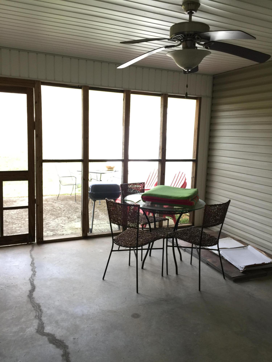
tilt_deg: -7.6
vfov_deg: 61.7
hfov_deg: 48.2
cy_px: 181
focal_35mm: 29
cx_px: 136
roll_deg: -2.7
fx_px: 304
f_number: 2.2
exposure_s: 1/40
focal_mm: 4.15
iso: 32
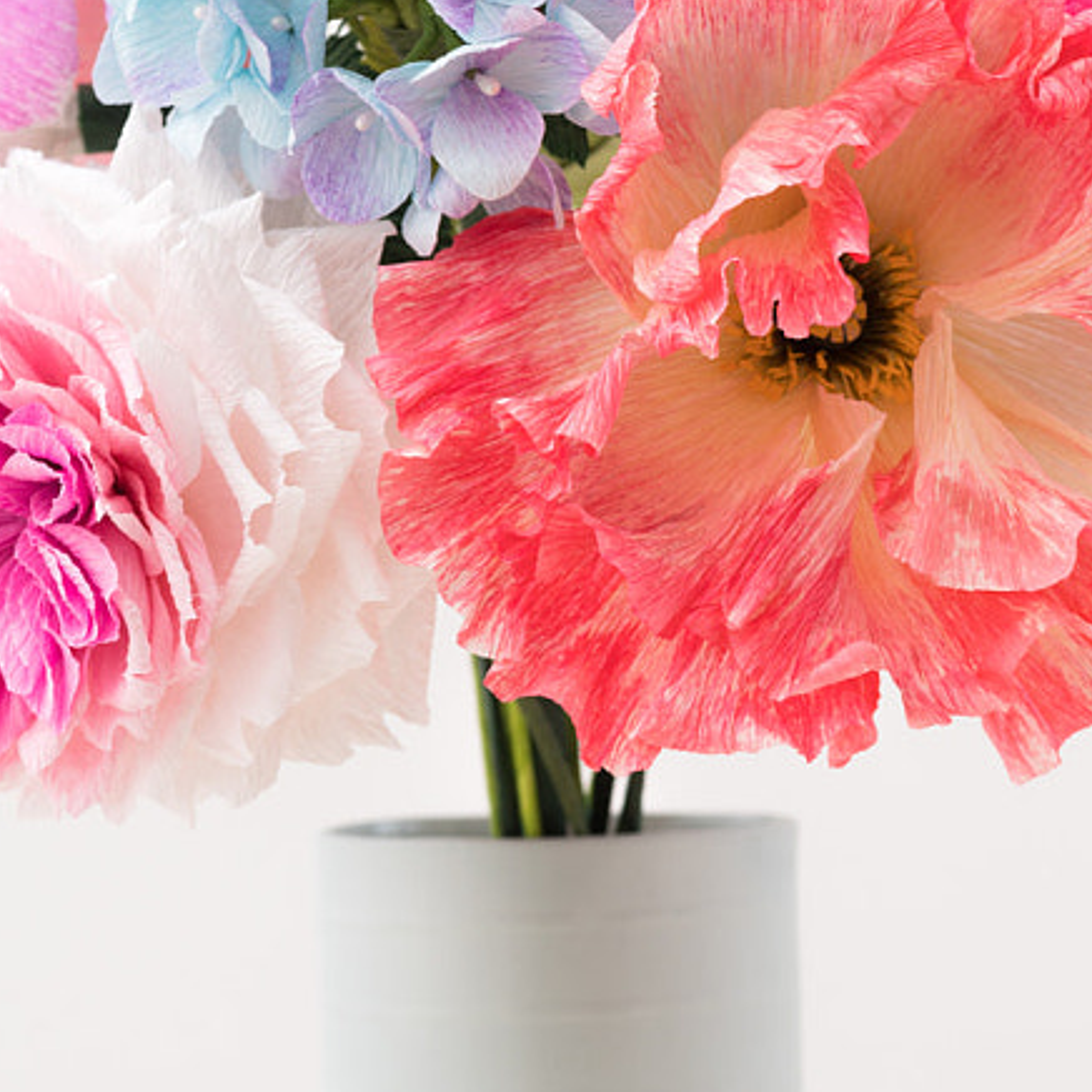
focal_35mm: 281
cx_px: 635
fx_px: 10029
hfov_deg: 6.2
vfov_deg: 6.2
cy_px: 769
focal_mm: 90
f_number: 6.3
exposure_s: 1/125
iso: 100
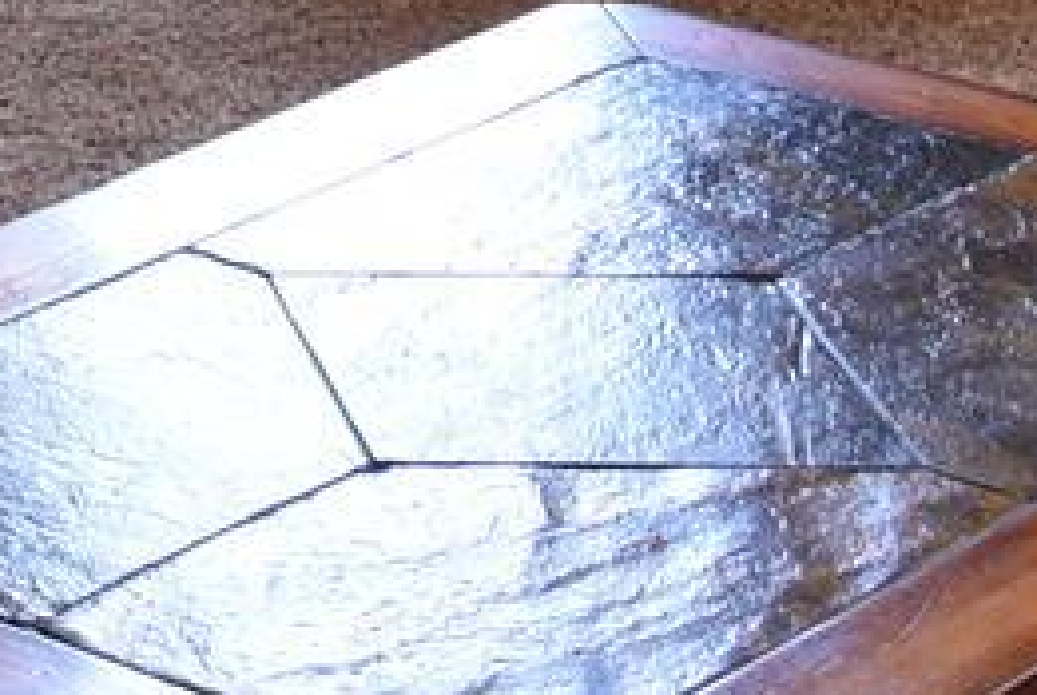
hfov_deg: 9.6
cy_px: -1630
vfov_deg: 6.5
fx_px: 5425
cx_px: -1494
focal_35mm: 188
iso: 800
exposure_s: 1/30
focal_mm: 24
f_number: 7.1
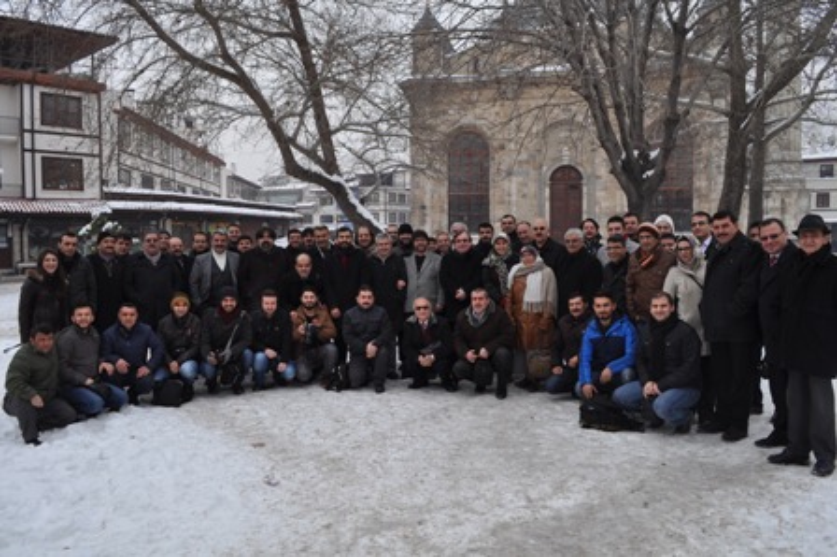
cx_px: 418
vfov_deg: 47.9
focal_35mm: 27
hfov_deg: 67.4
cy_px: 278
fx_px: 627
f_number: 8
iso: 200
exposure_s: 1/250
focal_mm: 18
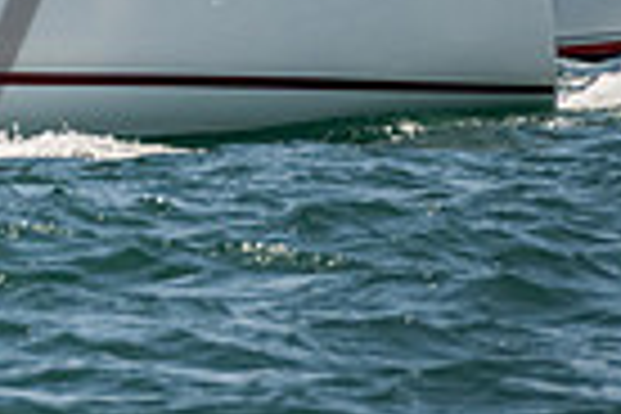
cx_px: -574
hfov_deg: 1.0
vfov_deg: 0.7
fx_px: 34204
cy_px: -243
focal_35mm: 1983
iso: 500
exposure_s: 1/2000
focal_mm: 400
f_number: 8
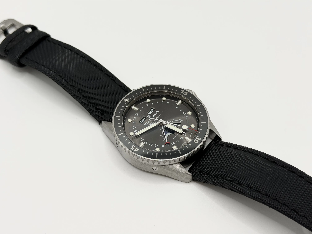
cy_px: 117
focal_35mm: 48
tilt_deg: -52.4
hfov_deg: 39.7
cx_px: 156
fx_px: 433
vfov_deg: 30.3
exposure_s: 1/669
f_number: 1.78
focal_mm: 6.76
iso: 64
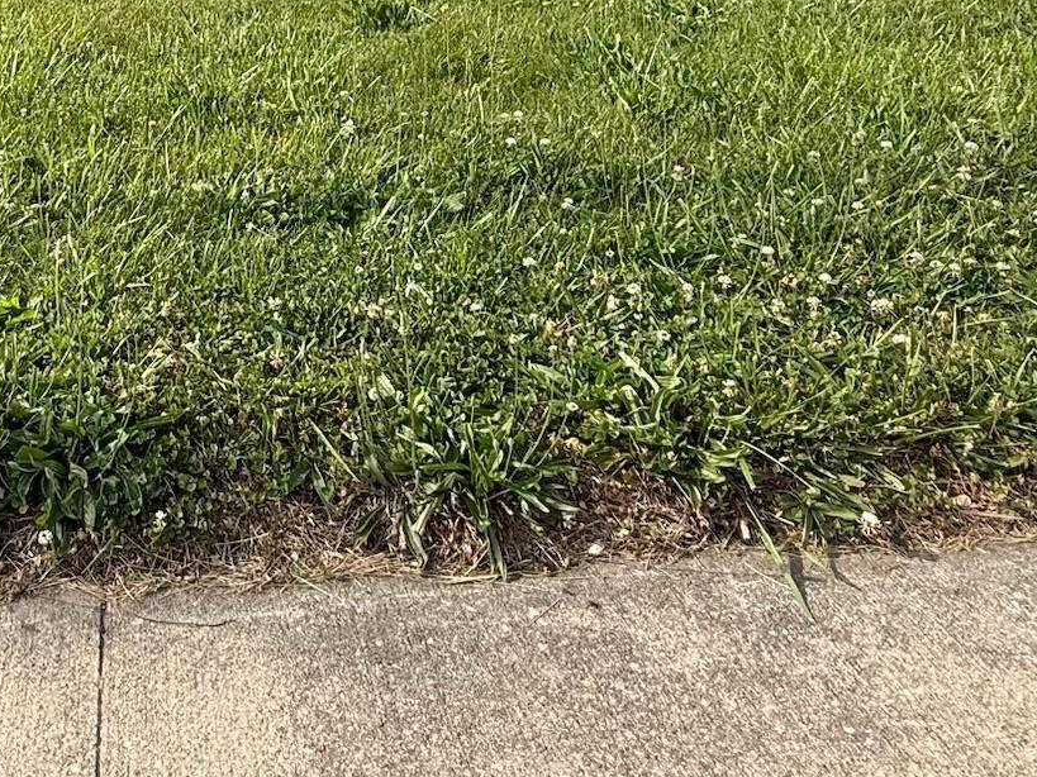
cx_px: 146
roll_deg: +0.5
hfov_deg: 48.3
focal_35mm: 35
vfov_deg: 35.1
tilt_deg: -5.0
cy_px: -72
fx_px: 1048
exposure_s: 1/1613
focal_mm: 2.22
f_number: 2.2
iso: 64
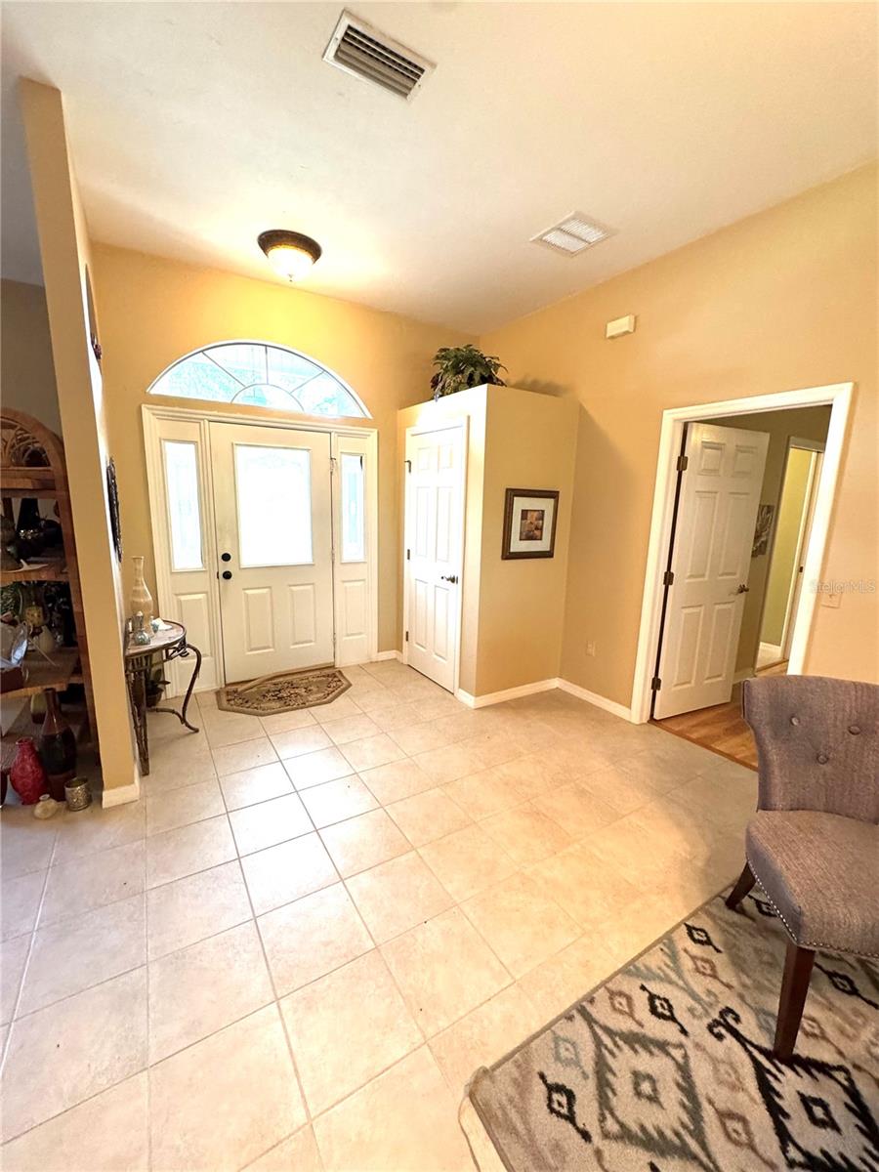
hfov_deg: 85.7
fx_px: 474
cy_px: 586
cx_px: 440
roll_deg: -1.6
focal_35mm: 14
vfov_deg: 102.1
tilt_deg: -11.0
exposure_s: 1/60
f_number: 2.2
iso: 320
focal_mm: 2.22
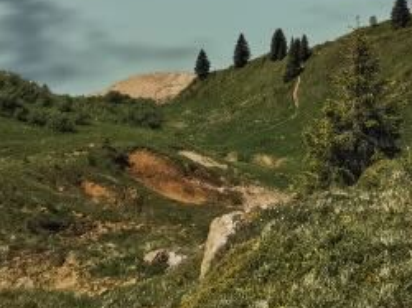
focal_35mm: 41
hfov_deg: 44.9
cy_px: -77
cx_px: 287
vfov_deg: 29.3
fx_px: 488
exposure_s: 1/1689
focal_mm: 2.35
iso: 50
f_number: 2.2
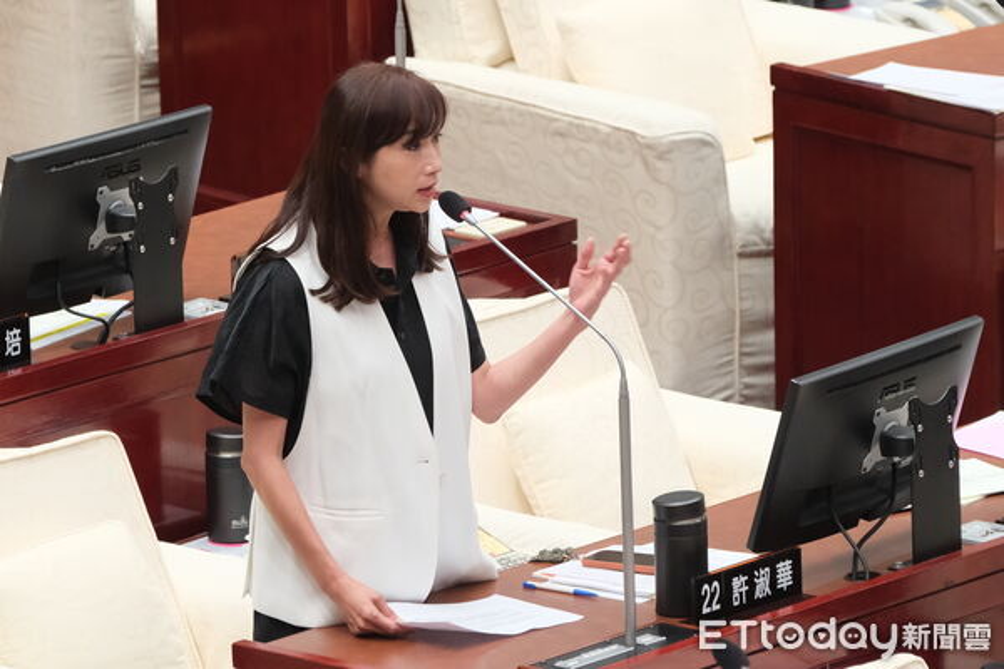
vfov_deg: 7.4
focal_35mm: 186
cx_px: 502
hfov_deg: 11.1
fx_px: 5187
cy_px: 334
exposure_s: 1/250
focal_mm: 124.3
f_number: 4
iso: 1600
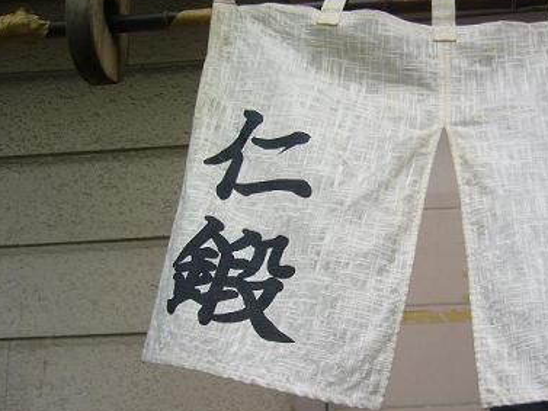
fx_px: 776
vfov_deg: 29.7
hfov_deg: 38.4
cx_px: 369
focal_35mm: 49
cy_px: 208
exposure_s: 1/500
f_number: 2.8
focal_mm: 5.8
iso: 80
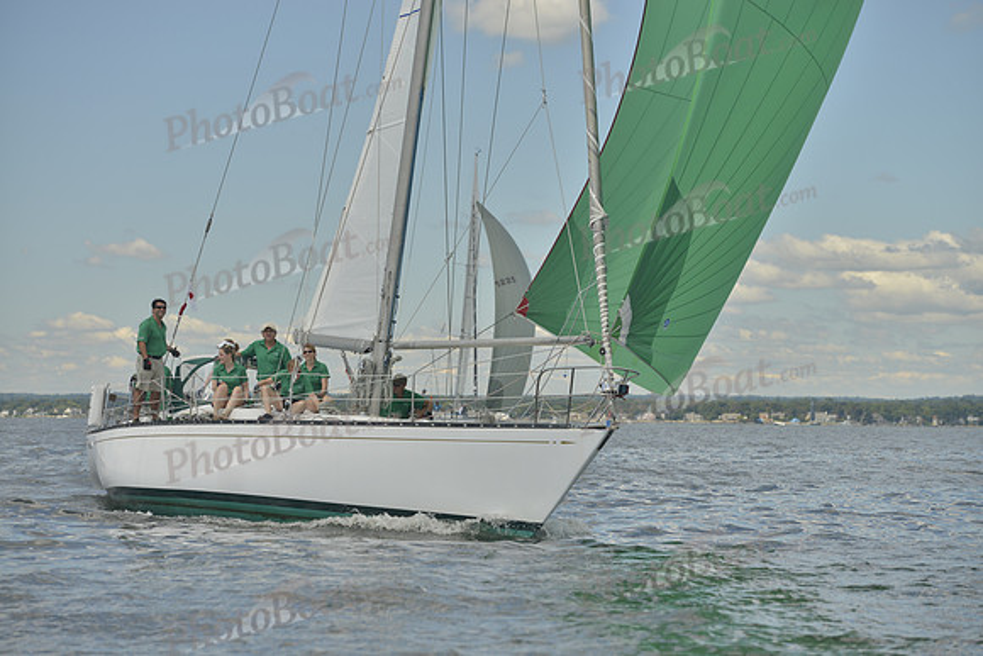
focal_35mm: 116
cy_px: 328
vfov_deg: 11.8
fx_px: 3168
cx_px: 492
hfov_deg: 17.6
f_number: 5
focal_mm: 116
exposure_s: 1/800
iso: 200
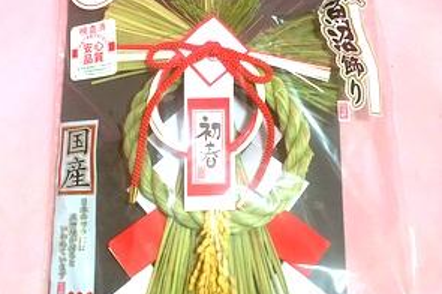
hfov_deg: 47.5
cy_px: 176
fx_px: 503
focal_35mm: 41
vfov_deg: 32.5
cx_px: 221
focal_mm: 4.15
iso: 100
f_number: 2.2
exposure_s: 1/33
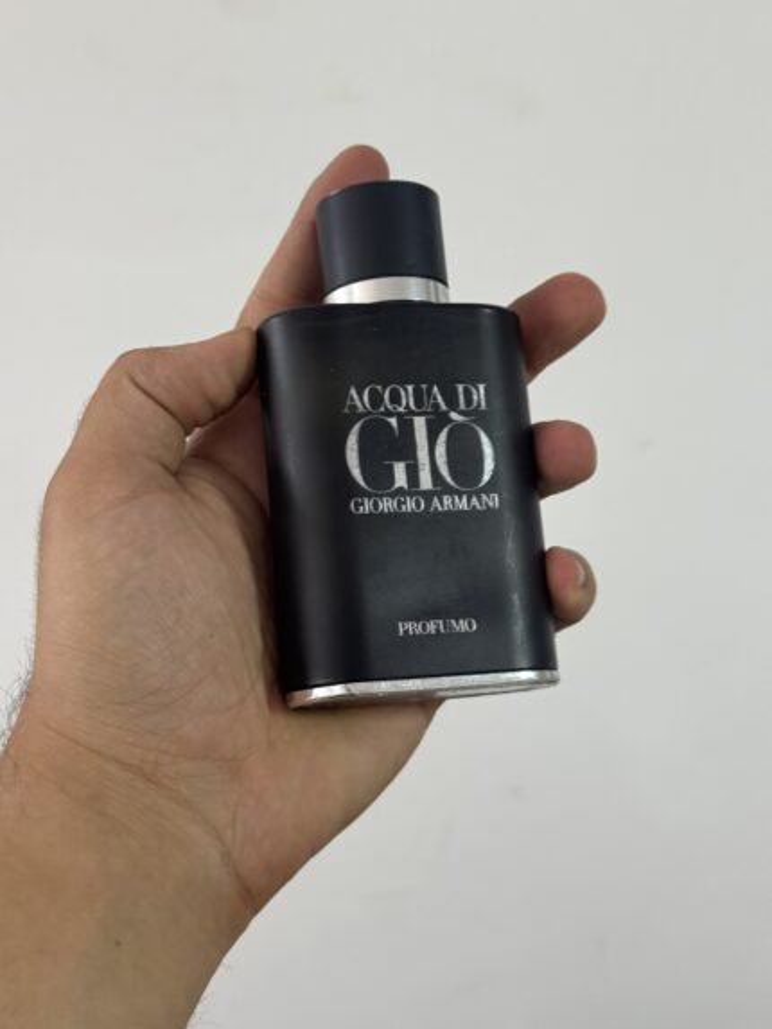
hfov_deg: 30.3
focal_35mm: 48
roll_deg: -3.1
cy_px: 514
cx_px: 386
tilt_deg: -25.3
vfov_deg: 39.6
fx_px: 1427
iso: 100
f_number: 1.78
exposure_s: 1/50
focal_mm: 6.76
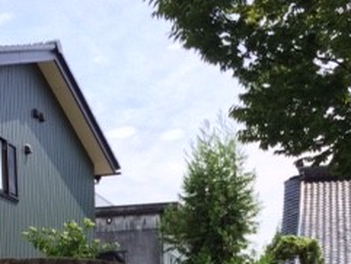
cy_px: 433
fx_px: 781
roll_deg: -1.7
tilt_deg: -5.9
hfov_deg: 25.3
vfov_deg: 16.8
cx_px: 167
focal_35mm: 77
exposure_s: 1/1208
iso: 32
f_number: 2.2
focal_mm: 4.15
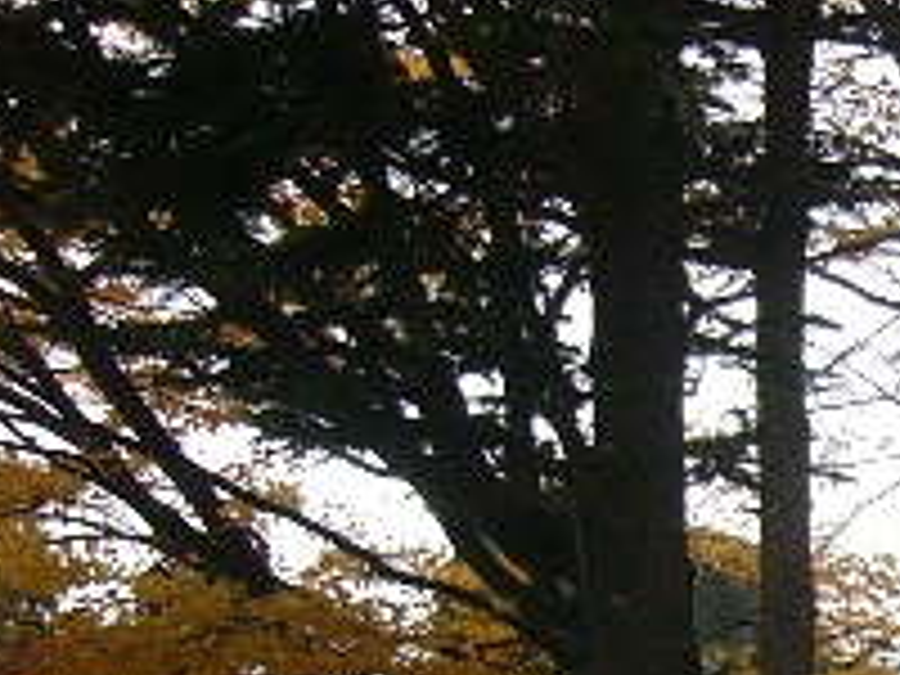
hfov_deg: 15.9
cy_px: 806
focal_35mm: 112
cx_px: 1404
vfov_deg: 12.9
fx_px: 2912
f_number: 2.8
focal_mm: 5.8
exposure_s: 1/60
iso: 100
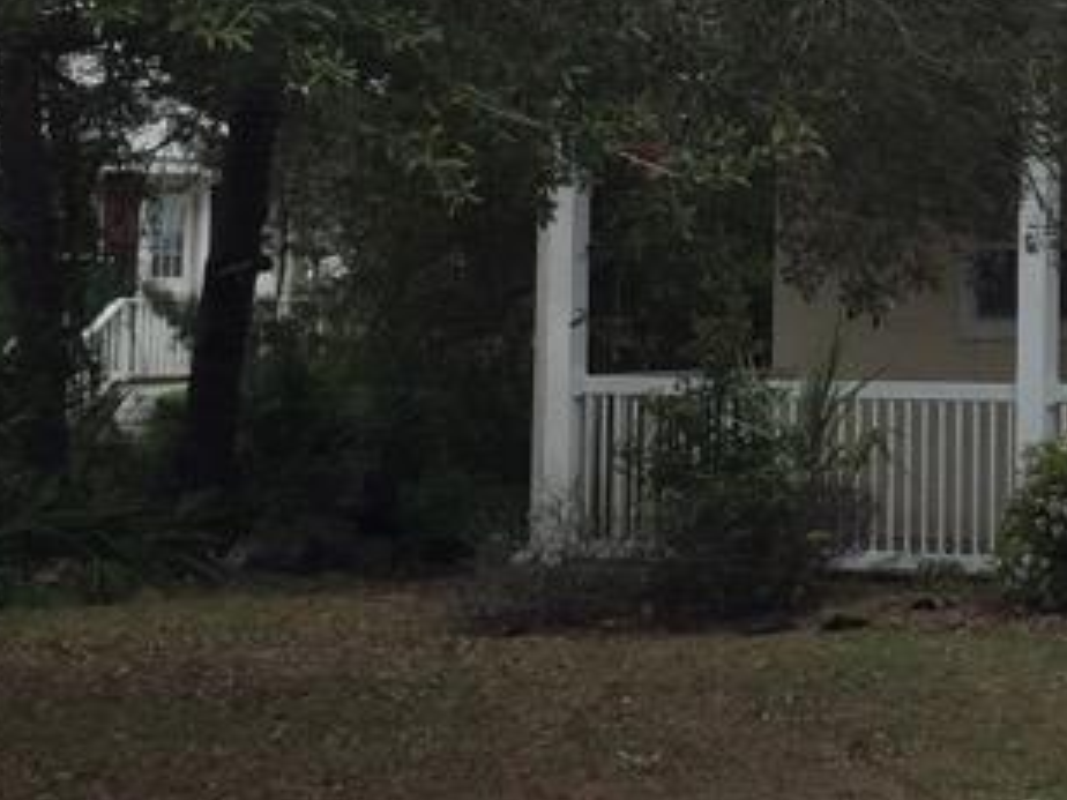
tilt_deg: +5.2
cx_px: 1334
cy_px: 94
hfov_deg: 16.6
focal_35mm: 113
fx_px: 3483
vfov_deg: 13.0
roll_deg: -1.4
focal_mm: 4.15
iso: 32
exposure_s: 1/824
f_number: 2.2
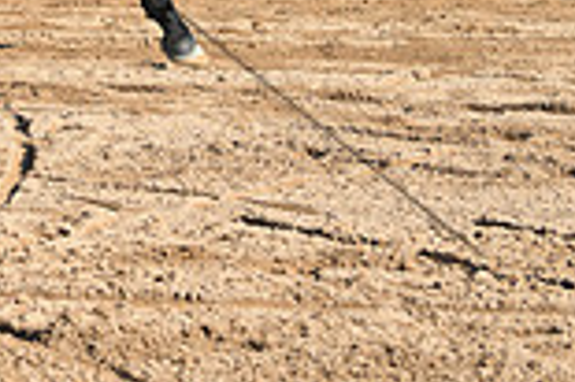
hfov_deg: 7.7
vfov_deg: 5.2
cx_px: -234
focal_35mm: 262
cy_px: -321
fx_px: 4180
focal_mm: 70
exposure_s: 1/1166
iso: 250
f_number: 5
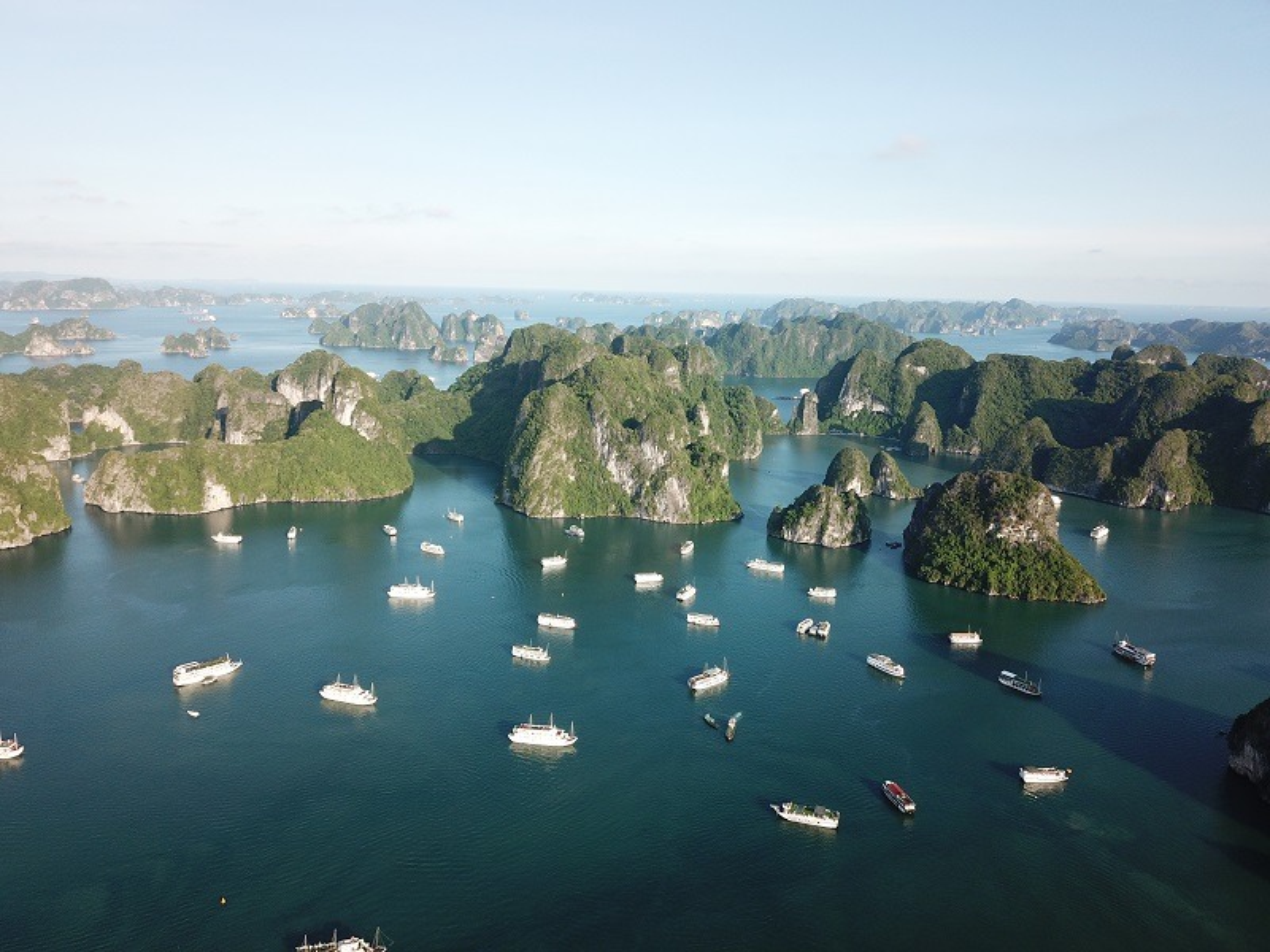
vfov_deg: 53.1
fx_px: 954
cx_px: 635
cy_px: 476
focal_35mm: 26
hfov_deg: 67.3
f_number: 2.2
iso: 100
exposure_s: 1/706
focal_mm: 4.73
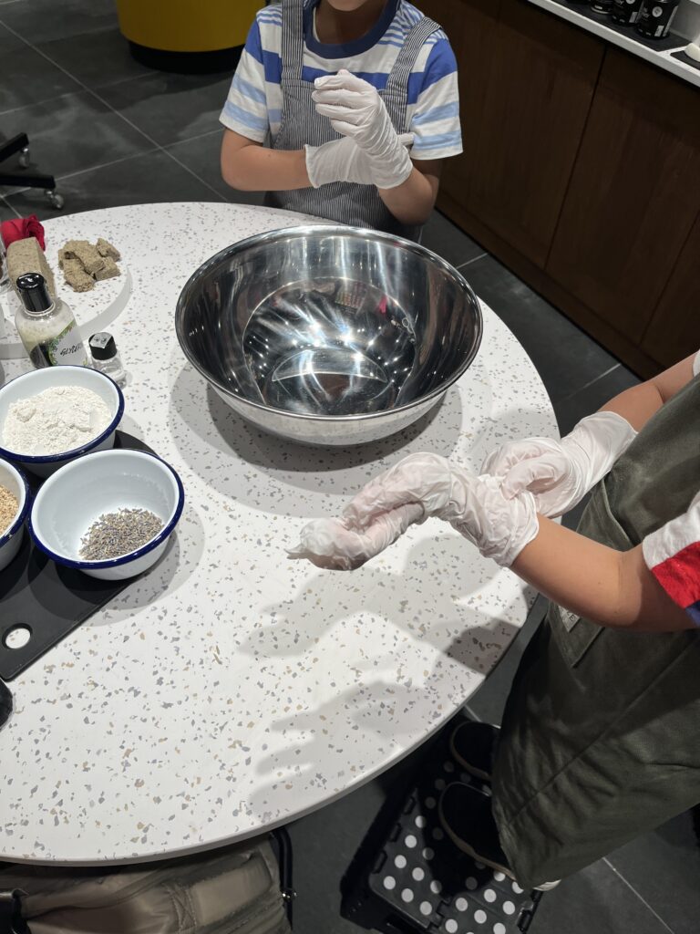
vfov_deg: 67.3
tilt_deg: -49.7
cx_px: 350
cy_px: 467
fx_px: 701
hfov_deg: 53.1
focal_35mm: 26
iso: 50
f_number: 1.6
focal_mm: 5.1
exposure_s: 1/422
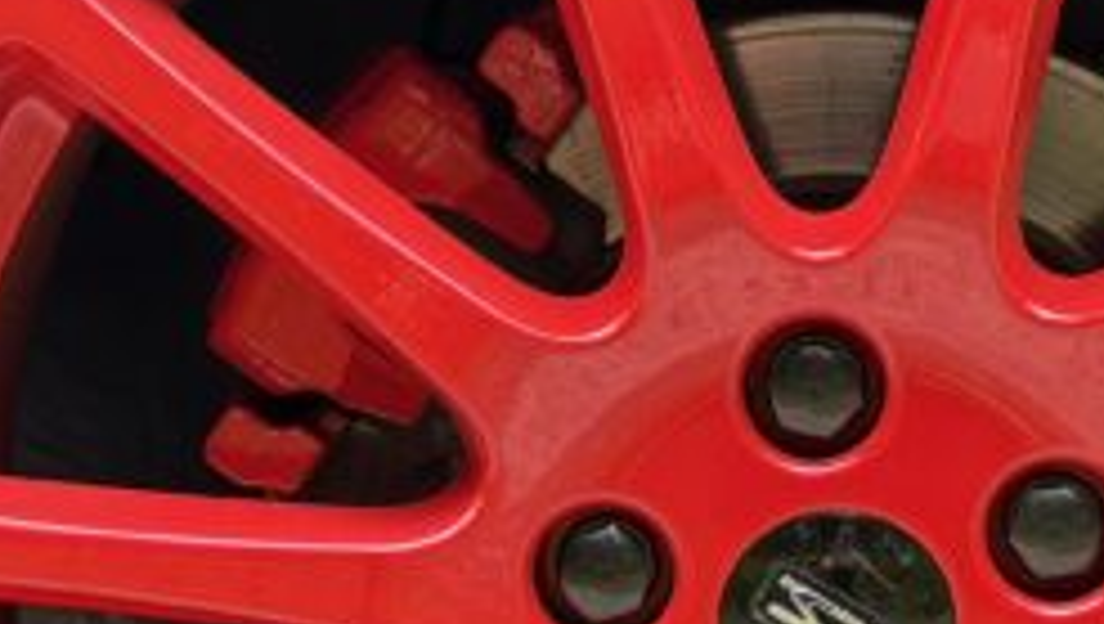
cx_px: 817
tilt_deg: -7.4
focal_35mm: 163
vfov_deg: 7.4
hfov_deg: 13.1
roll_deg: +0.3
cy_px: 579
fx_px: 4777
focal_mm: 6.76
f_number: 1.78
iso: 200
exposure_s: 1/60
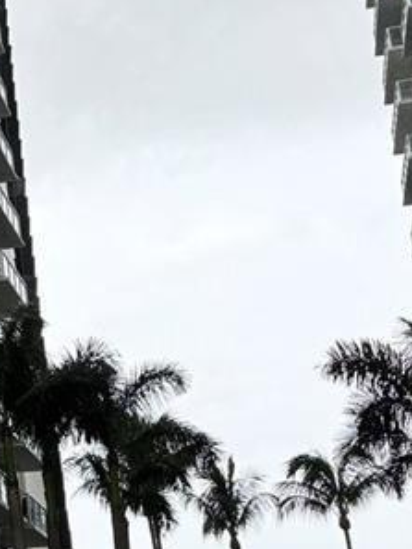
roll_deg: +1.7
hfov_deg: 13.2
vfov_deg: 20.2
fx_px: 1538
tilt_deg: +20.6
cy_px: 203
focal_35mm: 97
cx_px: -408
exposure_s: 1/448
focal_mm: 6.76
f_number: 1.78
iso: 80
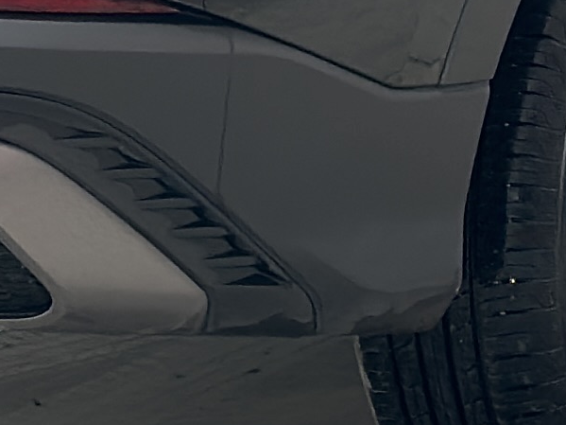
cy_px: -541
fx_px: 5280
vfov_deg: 4.5
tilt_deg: -5.5
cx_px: 299
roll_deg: -0.9
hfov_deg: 6.1
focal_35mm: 323
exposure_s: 1/724
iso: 80
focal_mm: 6.86
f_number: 1.78
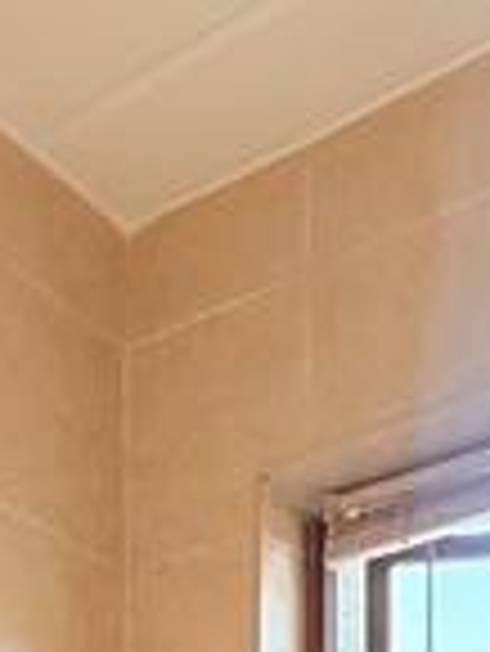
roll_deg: +0.3
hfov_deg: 19.1
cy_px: 1223
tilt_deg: +0.0
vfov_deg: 18.6
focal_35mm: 77
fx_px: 1451
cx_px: 324
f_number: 2.2
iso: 160
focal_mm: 2.22
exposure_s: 1/99
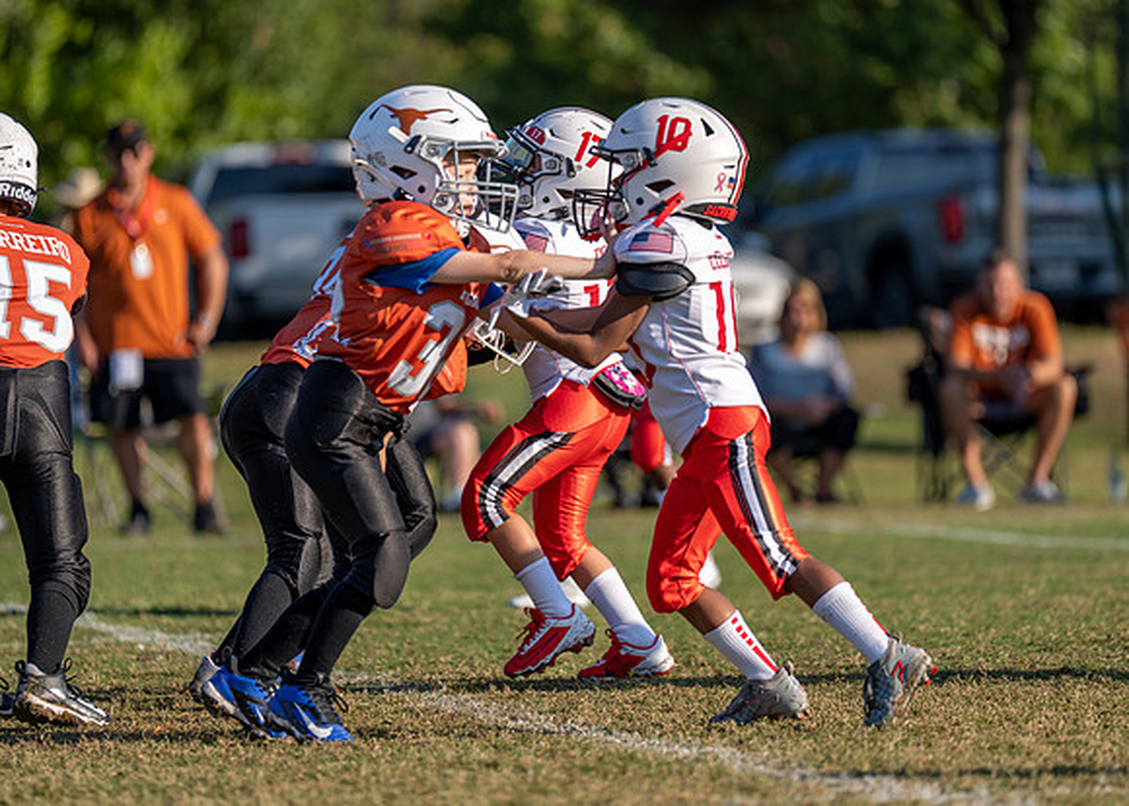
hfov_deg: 7.9
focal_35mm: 256
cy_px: 358
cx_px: 550
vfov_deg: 5.6
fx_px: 8203
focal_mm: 200
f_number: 2.8
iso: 100
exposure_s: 1/1600
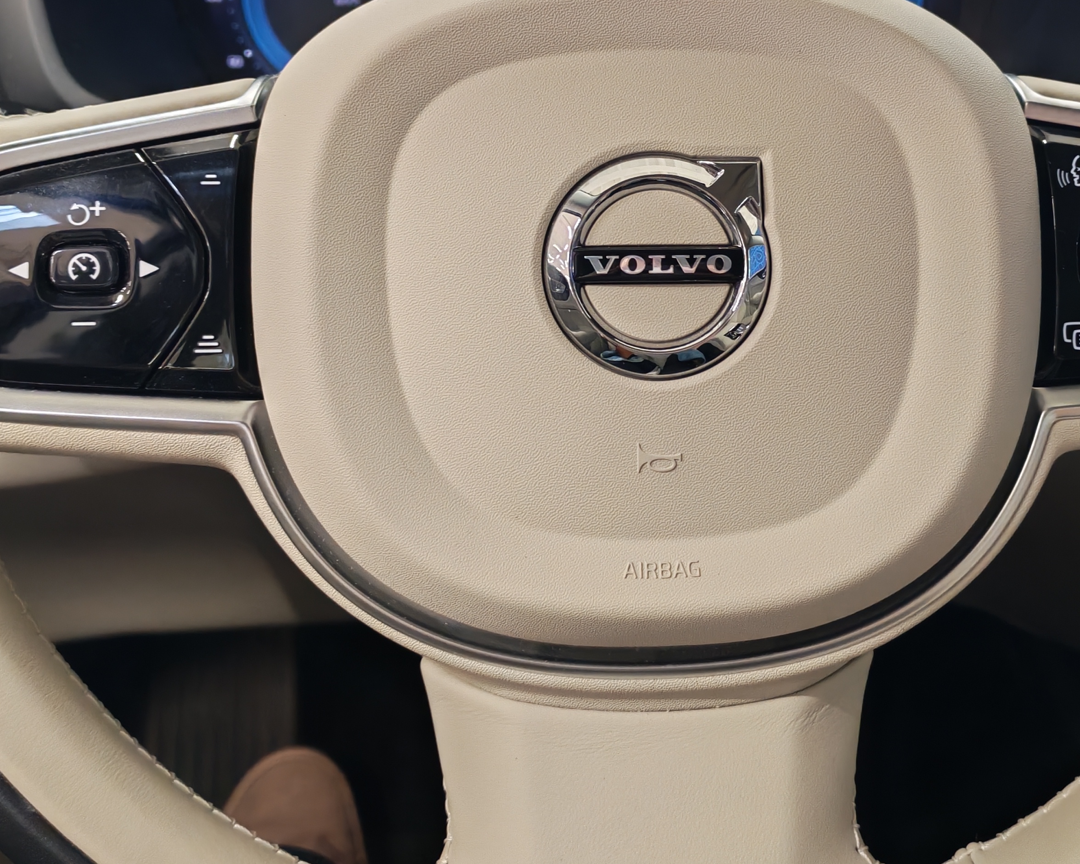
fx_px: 1630
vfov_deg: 29.3
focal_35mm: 51
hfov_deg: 36.5
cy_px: 246
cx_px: 654
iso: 1000
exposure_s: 1/50
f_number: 1.9
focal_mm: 6.12
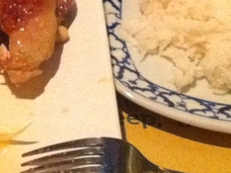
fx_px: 988
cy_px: -53
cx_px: 26
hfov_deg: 13.2
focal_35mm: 148
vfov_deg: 9.8
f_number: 2.8
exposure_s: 1/15
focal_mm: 3.85
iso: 1000
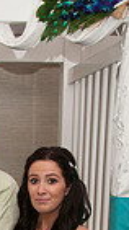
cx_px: -91
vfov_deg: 18.2
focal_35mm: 110
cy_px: 295
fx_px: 671
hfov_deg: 10.4
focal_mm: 22
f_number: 5.6
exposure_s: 1/60
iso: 400
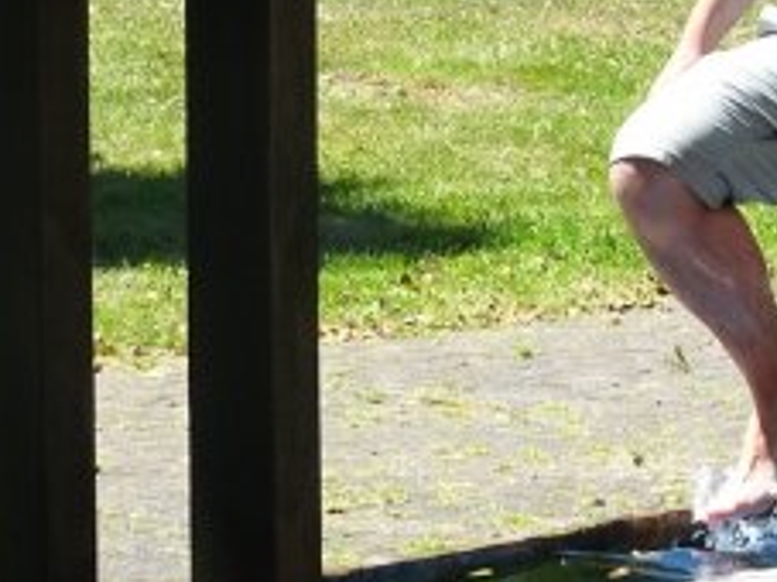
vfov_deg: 7.2
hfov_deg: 9.6
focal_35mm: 206
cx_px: 685
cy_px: -33
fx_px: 4621
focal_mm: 8.84
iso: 80
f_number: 4.5
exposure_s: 1/250
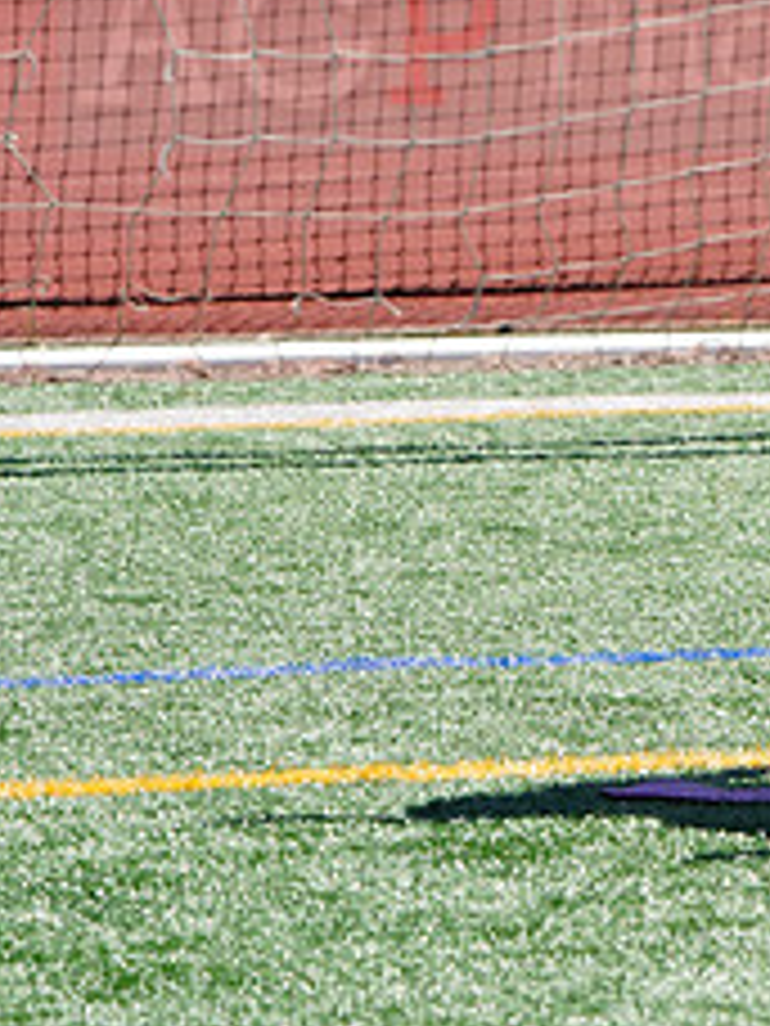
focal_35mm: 610
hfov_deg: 2.4
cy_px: 9
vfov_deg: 3.2
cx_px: 865
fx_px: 18092
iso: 200
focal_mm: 250
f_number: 13
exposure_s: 1/250
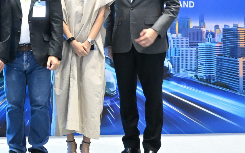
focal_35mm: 86
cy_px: -5
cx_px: -77
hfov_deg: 21.7
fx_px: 572
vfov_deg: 14.9
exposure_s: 1/60
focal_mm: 19.5
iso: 2800
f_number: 4
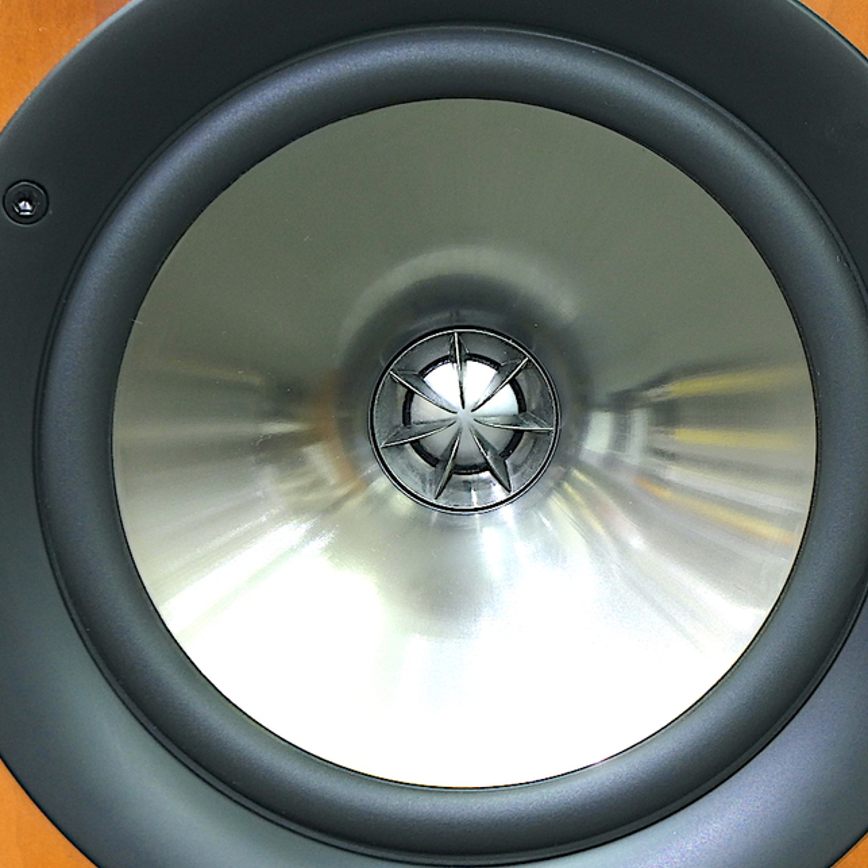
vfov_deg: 6.6
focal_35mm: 264
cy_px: 471
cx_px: 464
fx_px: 7489
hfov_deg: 6.6
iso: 100
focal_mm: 35.8
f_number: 5.6
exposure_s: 1
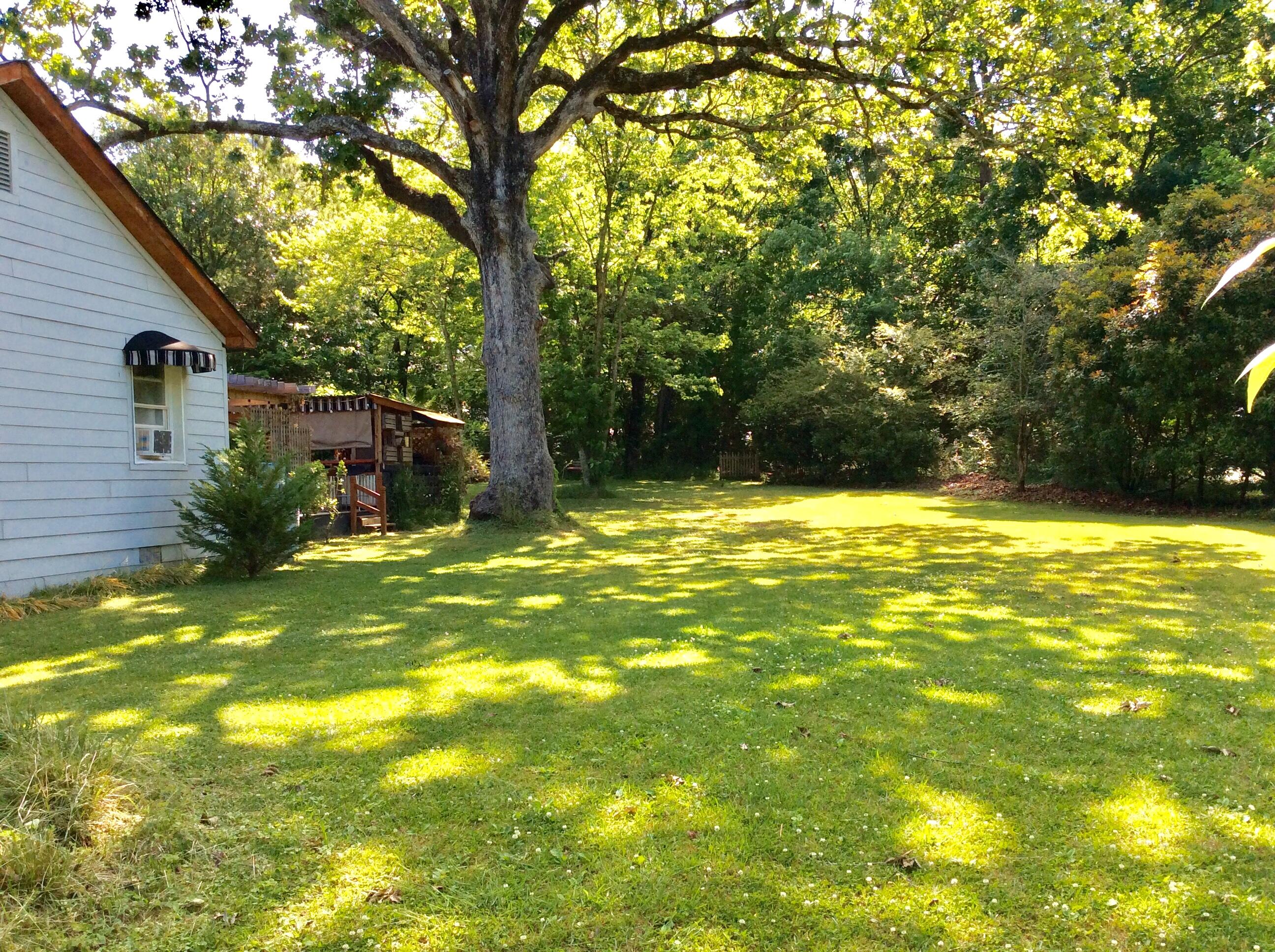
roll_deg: +2.3
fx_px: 1177
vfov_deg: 44.1
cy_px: 476
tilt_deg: -1.2
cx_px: 638
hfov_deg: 56.9
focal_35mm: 32
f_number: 2.4
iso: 32
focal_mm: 3.3
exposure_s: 1/327
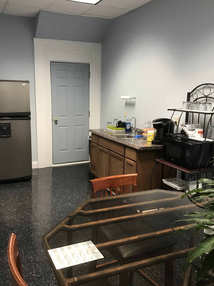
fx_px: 280
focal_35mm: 34
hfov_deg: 41.7
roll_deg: -0.3
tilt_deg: -9.5
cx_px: 95
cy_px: 144
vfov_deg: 54.0
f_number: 1.8
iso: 40
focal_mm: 3.99
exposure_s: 1/20
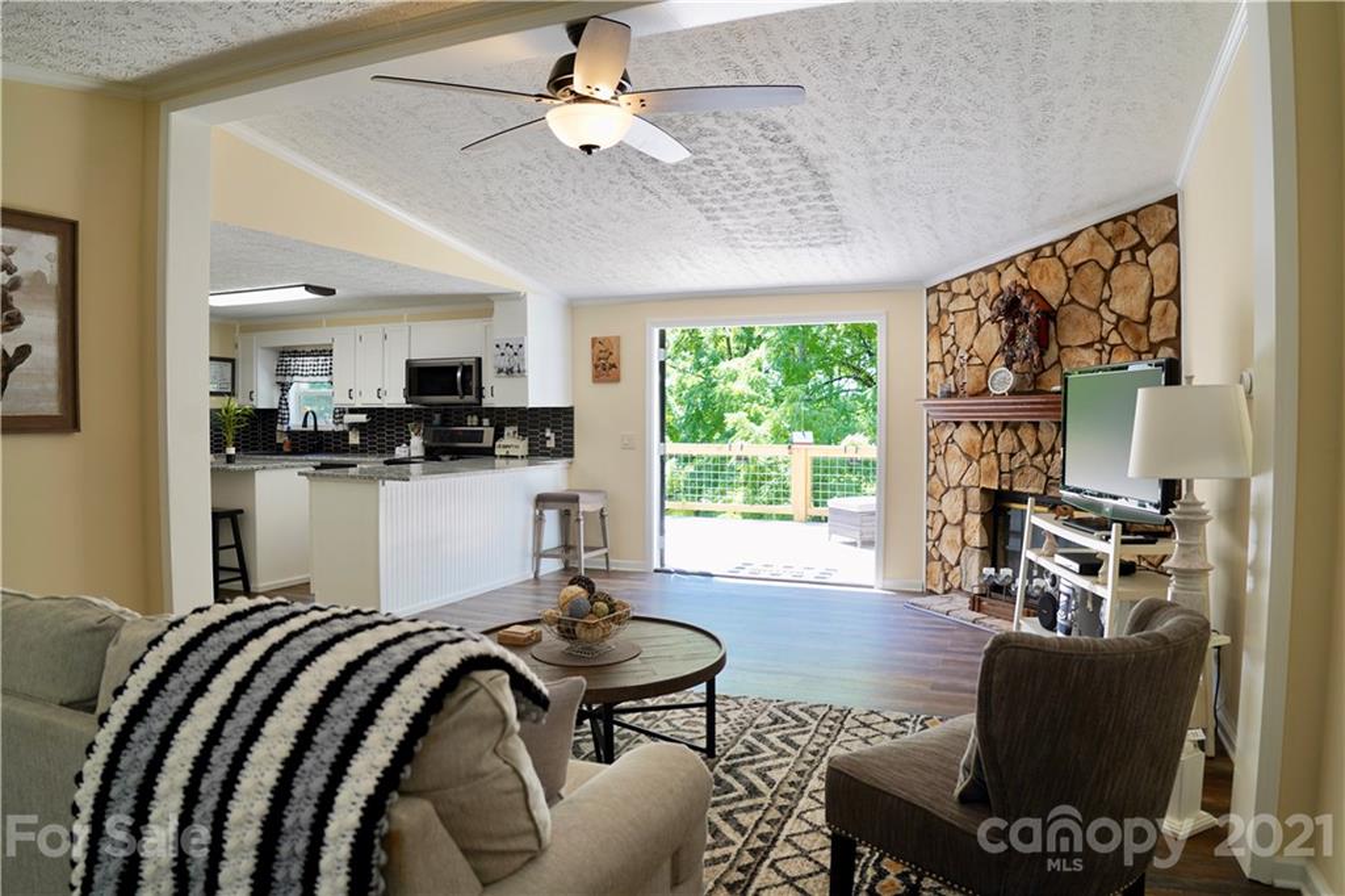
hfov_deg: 73.8
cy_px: 448
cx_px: 672
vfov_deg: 53.1
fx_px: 896
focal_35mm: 24
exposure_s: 1/60
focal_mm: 24
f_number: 4
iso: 100
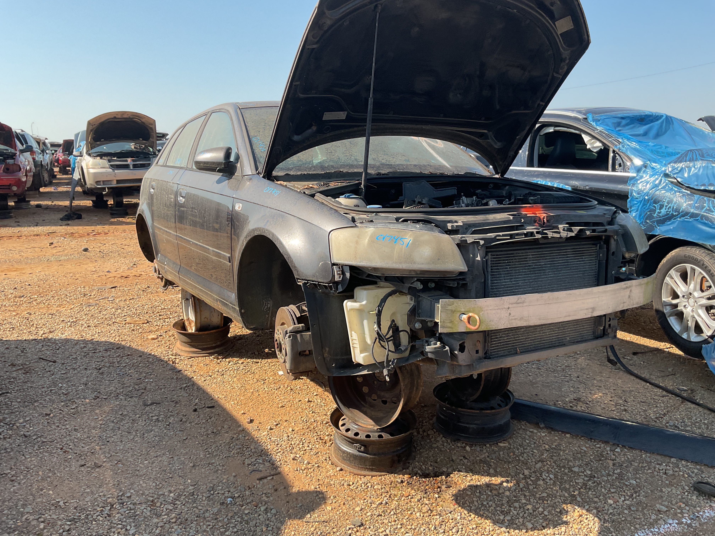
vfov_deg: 48.2
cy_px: 268
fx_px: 599
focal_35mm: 29
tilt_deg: -8.4
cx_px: 358
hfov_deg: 61.7
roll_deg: -1.9
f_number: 1.8
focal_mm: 3
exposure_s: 1/929
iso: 16
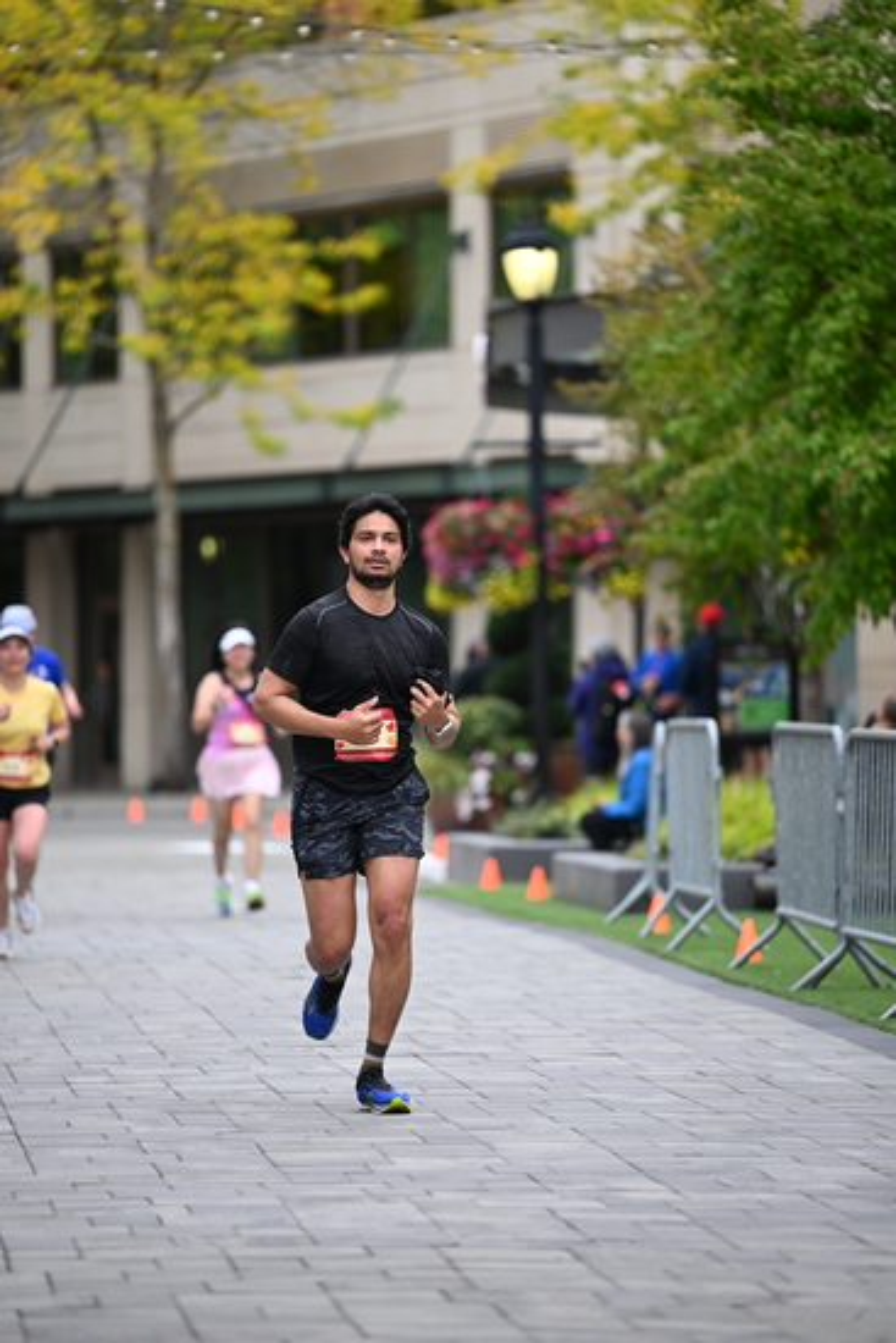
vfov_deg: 10.8
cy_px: 672
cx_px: 448
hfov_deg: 7.2
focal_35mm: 190
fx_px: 7088
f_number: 2.8
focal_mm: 190
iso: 640
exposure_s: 1/2000
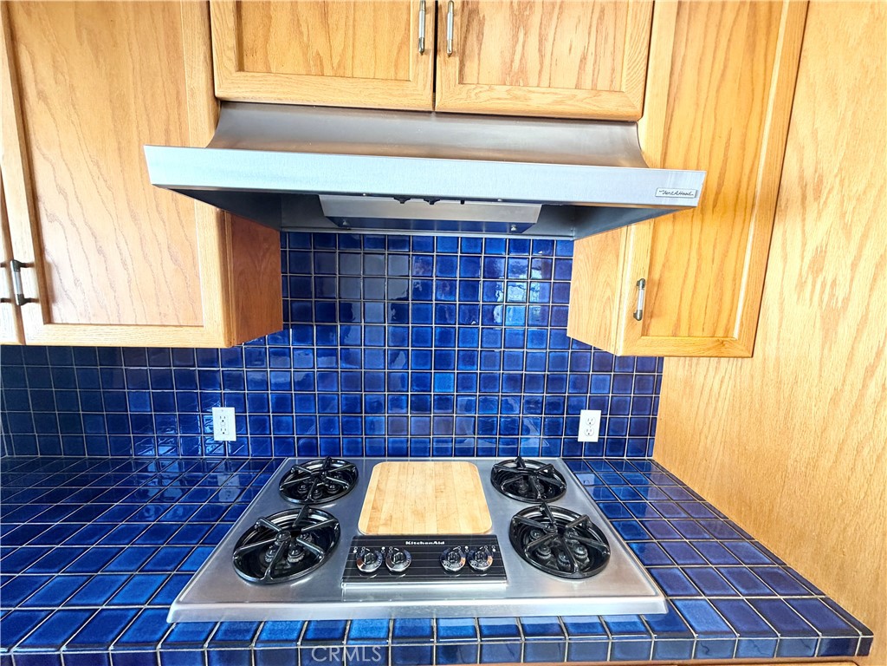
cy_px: 333
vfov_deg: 85.7
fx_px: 359
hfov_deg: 102.1
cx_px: 444
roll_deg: -1.2
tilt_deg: -9.2
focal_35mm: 14
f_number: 2.2
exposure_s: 1/60
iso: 200
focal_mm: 2.22
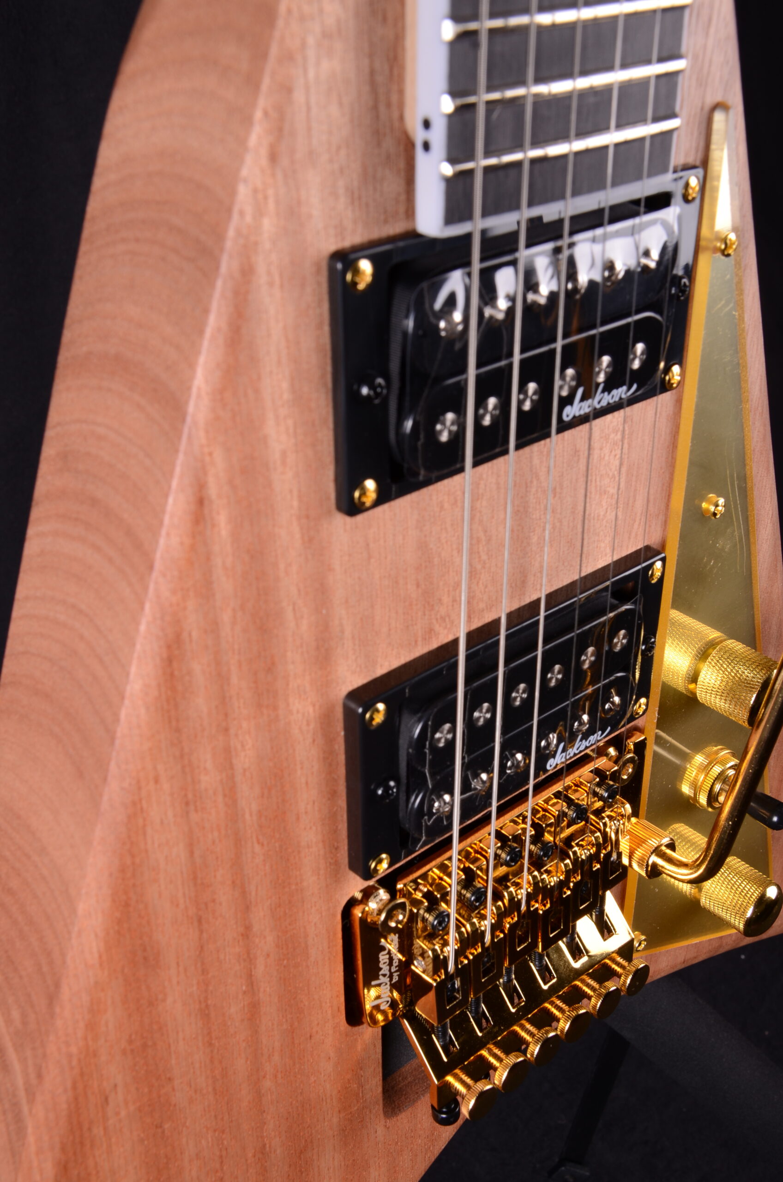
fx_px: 1278
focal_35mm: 39
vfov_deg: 49.6
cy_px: 591
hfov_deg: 34.1
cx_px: 392
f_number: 13
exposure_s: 1/200
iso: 200
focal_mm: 26
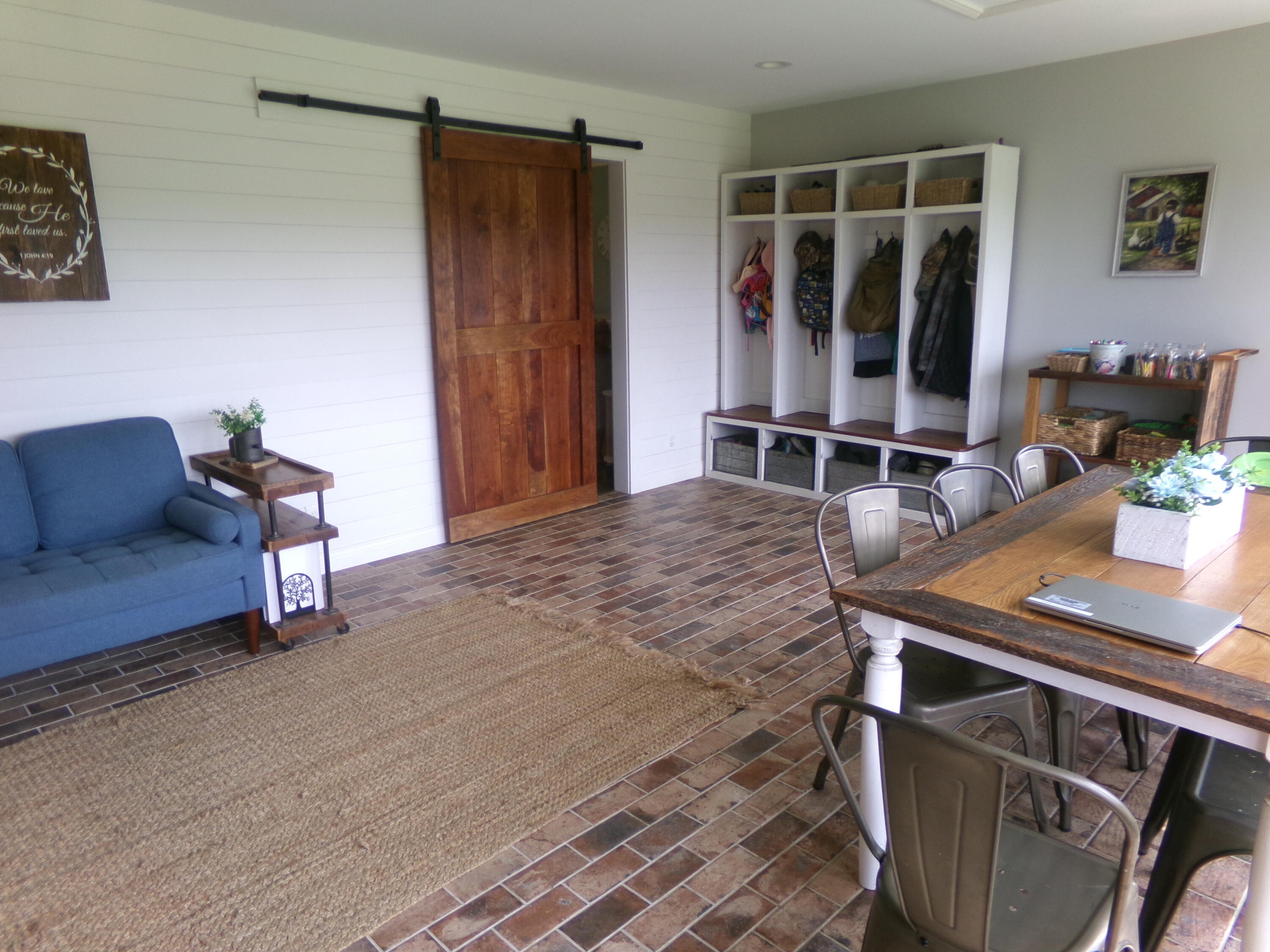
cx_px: 635
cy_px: 476
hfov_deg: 71.6
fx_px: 881
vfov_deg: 56.8
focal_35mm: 24
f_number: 3.7
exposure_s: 1/34
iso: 134
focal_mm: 4.3
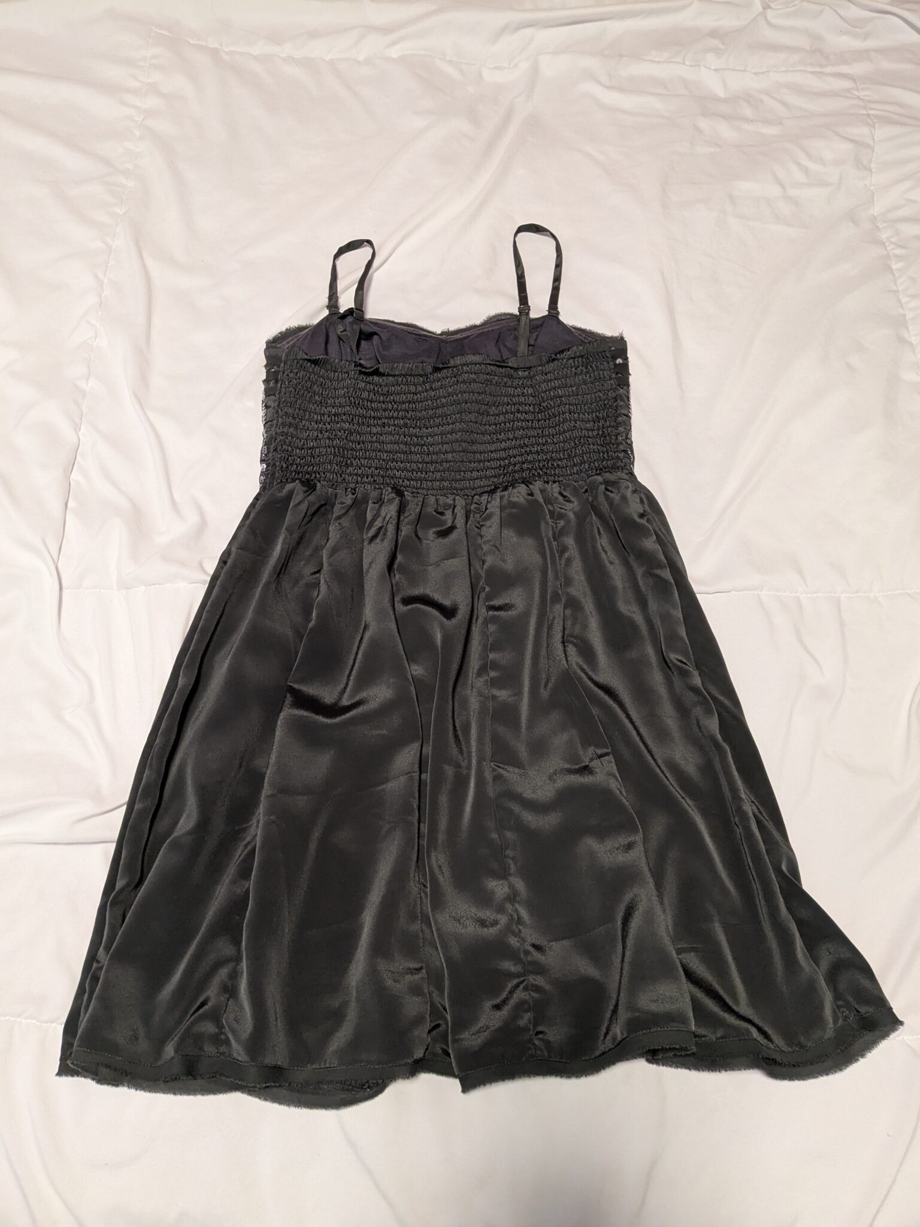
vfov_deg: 65.3
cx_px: 460
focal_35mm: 27
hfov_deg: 51.4
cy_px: 614
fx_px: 957
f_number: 1.73
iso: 345
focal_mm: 4.38
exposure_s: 1/24
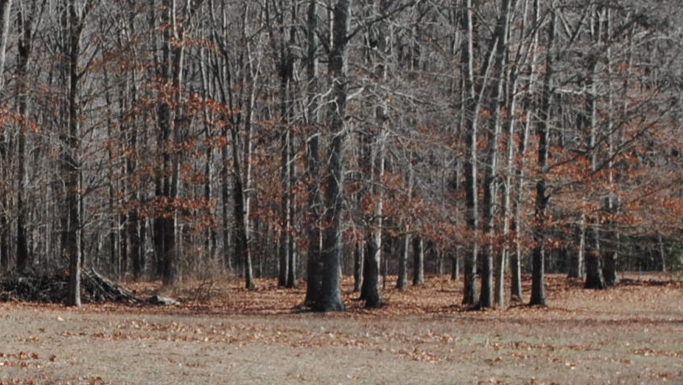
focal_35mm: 163
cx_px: 59
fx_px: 2950
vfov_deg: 7.4
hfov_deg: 13.1
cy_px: 343
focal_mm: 29
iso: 100
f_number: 7.1
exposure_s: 1/200
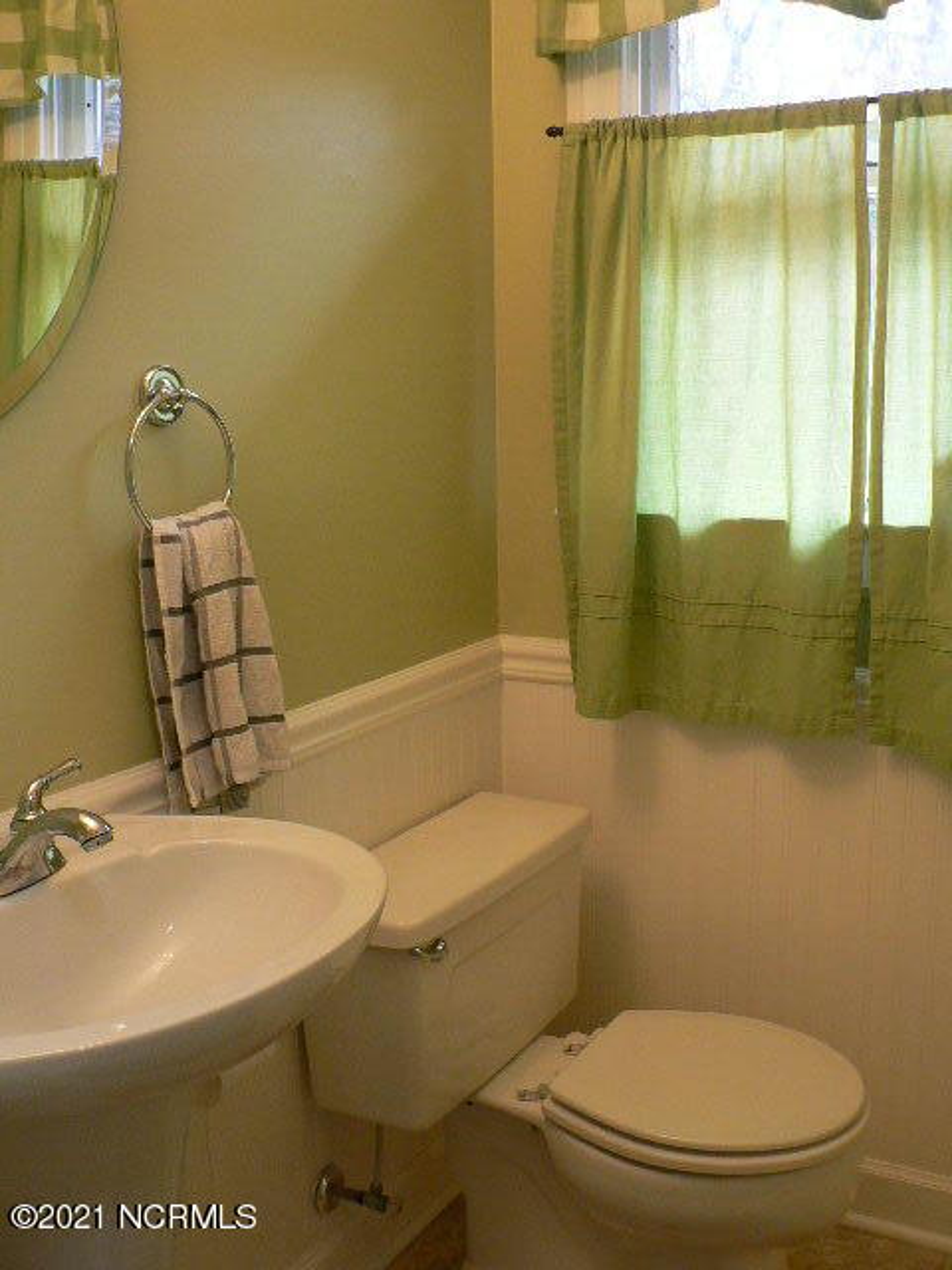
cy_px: 635
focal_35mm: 36
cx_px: 476
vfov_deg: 51.4
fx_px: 1320
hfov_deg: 39.7
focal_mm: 6
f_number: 2.8
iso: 200
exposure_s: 1/30
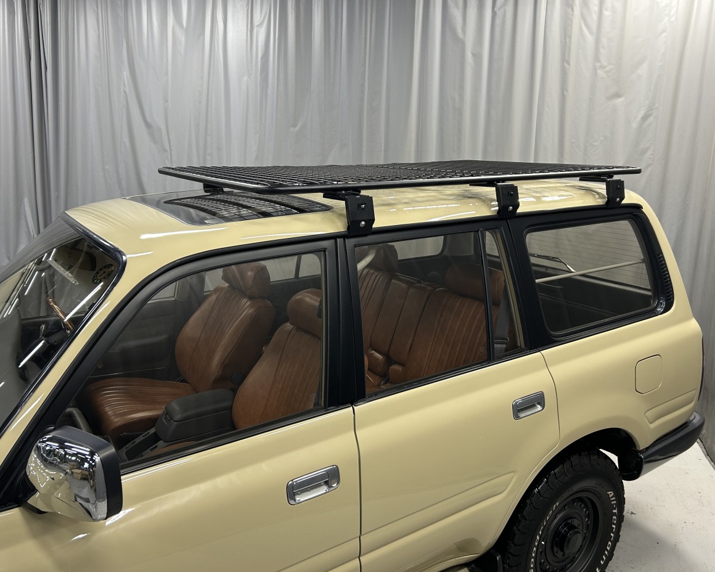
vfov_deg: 51.5
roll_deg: +0.0
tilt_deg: -12.7
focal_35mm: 28
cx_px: 359
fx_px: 593
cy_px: 279
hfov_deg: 62.2
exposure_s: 1/50
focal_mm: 5.7
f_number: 1.5
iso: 80
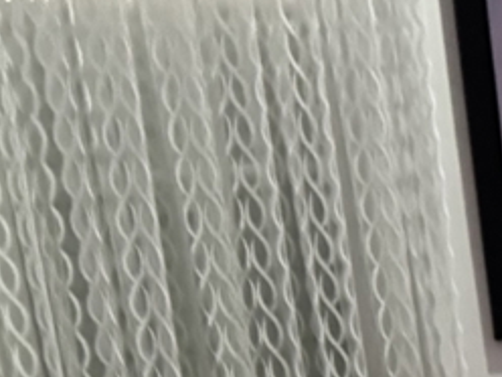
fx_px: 1682
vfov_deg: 11.5
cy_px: 744
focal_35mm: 116
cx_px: 798
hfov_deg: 15.4
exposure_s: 1/41
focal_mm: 6.76
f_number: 1.78
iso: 800
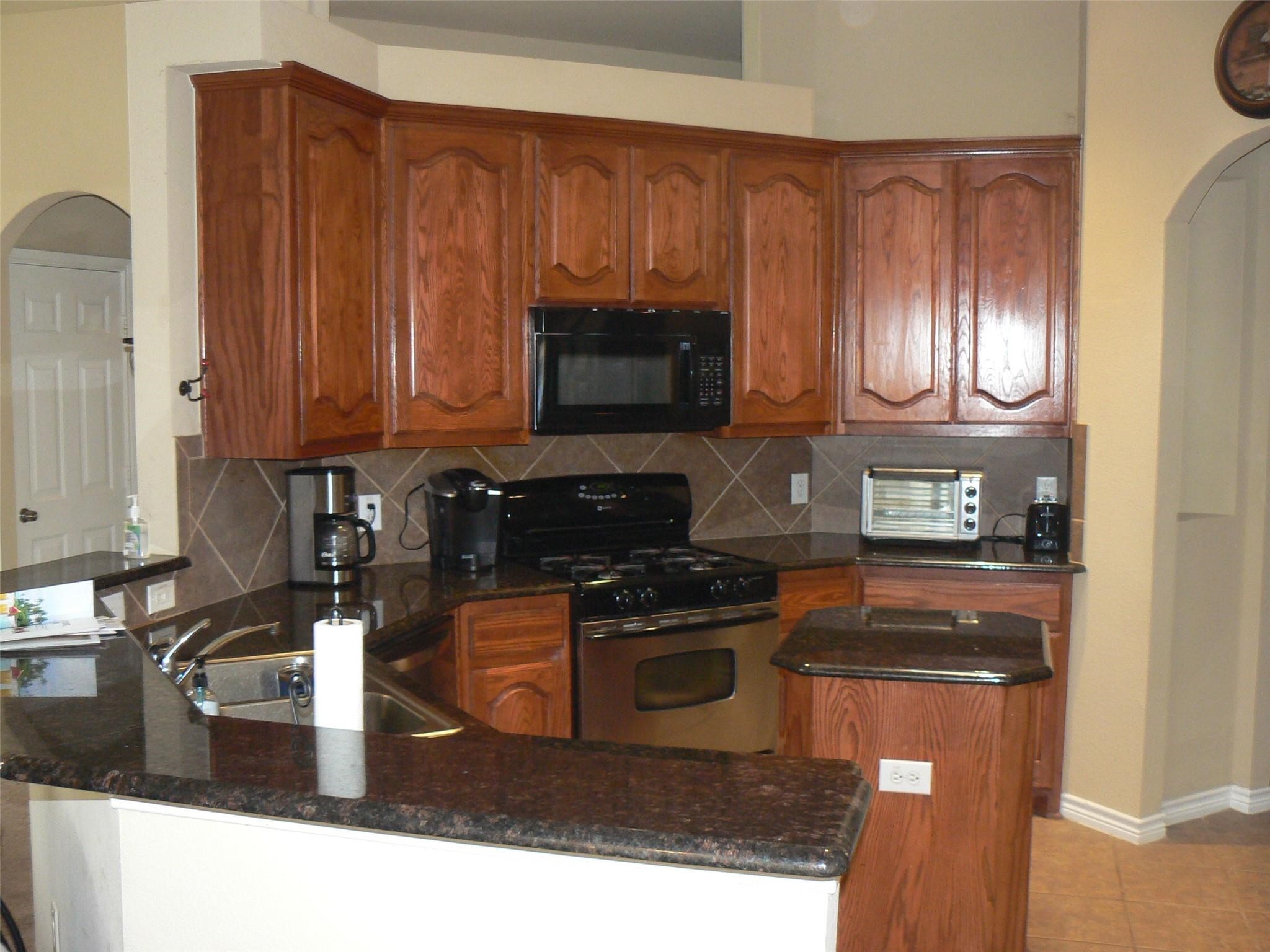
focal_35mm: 36
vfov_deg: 39.7
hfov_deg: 51.4
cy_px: 476
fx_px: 1321
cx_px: 635
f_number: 2.8
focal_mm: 6
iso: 160
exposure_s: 1/30
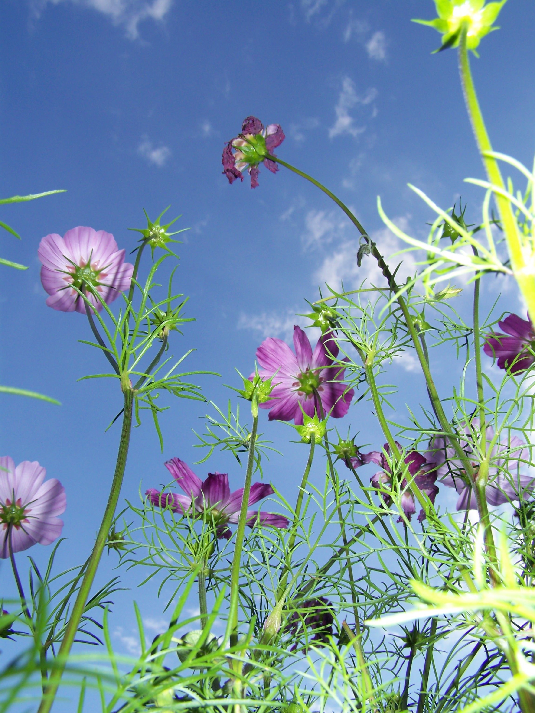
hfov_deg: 37.7
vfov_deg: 49.0
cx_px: 268
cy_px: 356
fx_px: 783
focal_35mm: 38
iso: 64
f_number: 4
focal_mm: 6.3
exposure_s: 1/500
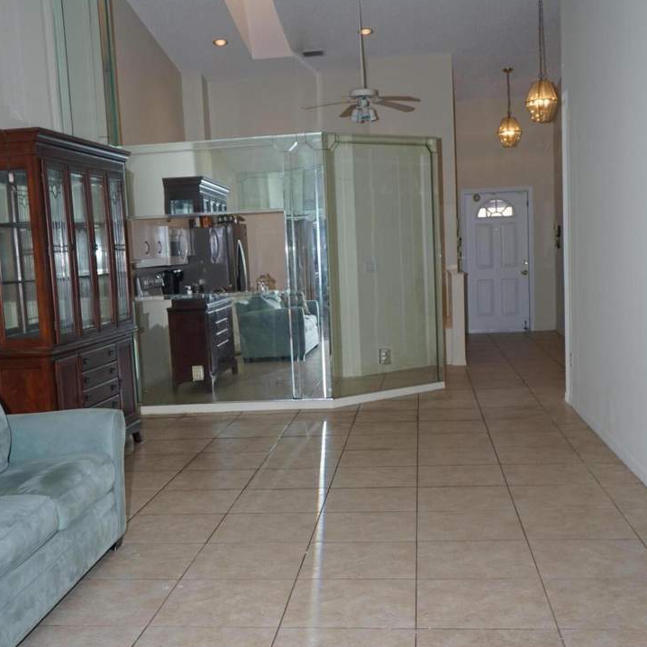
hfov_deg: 38.3
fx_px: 930
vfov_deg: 38.2
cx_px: 298
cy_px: 379
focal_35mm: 44
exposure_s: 1/125
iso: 320
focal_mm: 31
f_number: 3.5
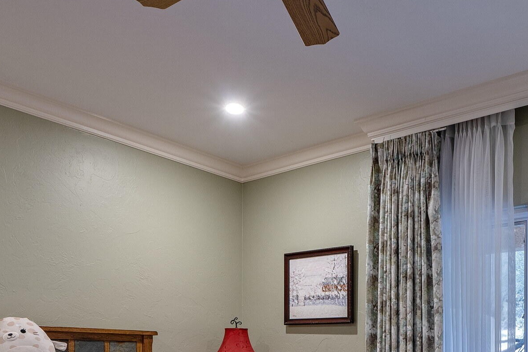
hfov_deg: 47.3
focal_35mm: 40
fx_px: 587
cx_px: 370
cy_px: 359
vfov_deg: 30.8
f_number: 9
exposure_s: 1/2.5
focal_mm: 17
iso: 200
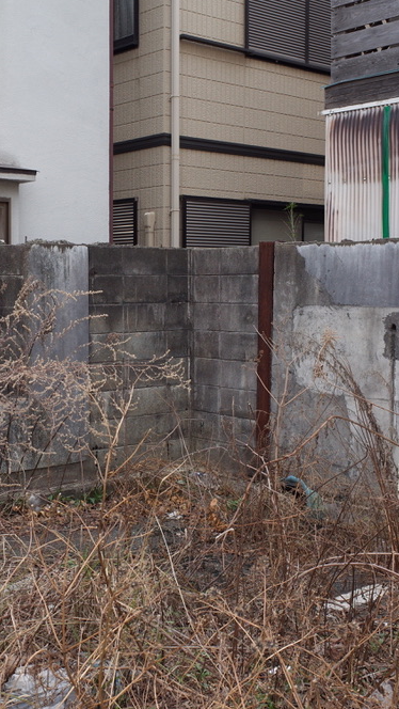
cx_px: 116
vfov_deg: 42.9
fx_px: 902
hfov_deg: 24.7
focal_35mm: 48
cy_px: 369
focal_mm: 18.3
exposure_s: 1/250
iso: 200
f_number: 5.6
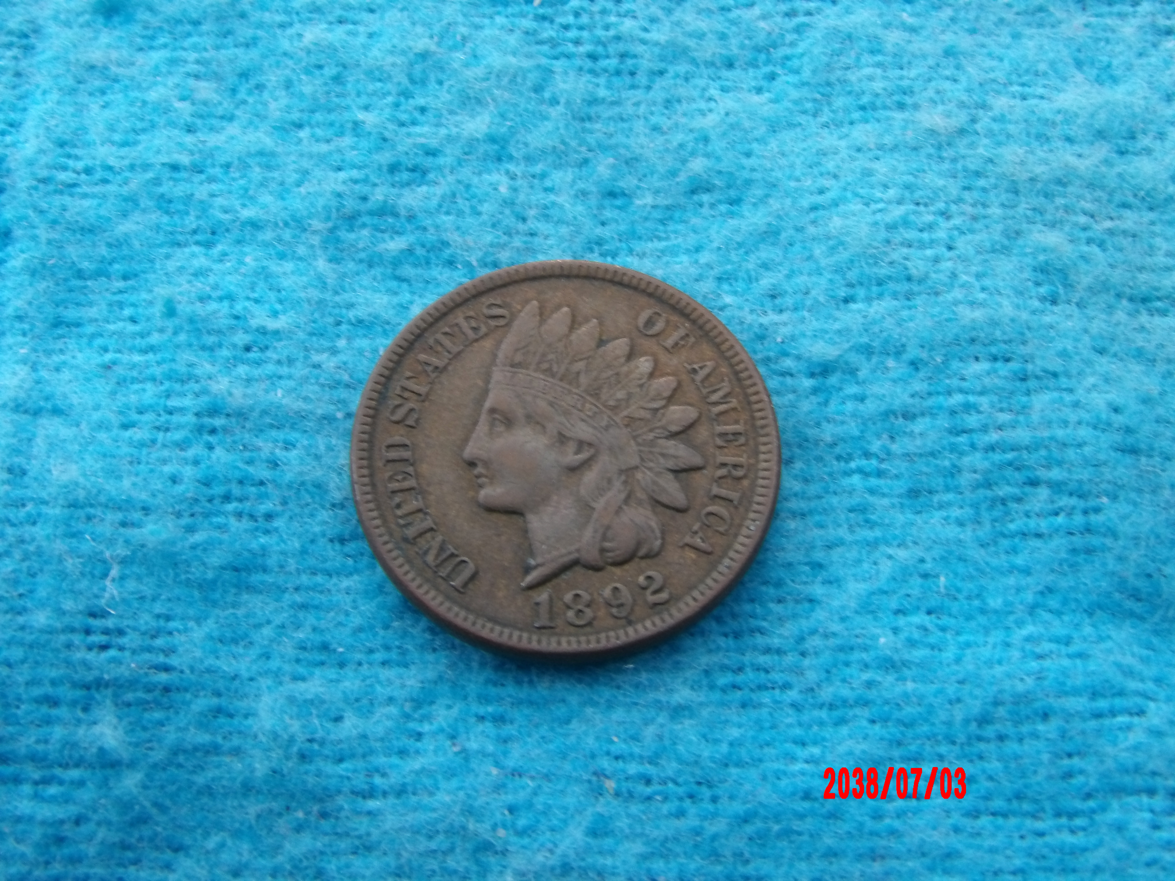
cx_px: 588
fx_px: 1731
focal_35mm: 51
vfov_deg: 28.6
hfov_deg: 37.5
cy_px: 440
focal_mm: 9.2
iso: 303
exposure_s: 1/15
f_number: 5.3
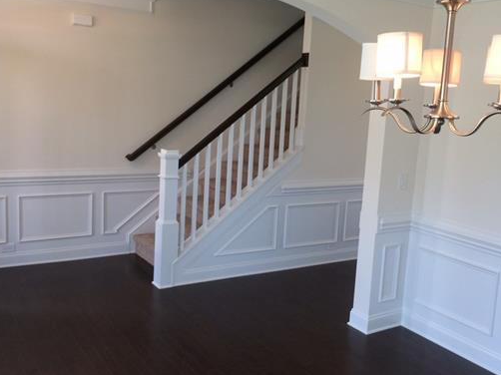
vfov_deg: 38.6
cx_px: 265
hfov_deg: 50.1
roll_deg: -2.7
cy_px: 186
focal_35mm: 37
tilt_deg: -9.9
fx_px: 535
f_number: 2.2
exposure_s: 1/38
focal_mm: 4.15
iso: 32
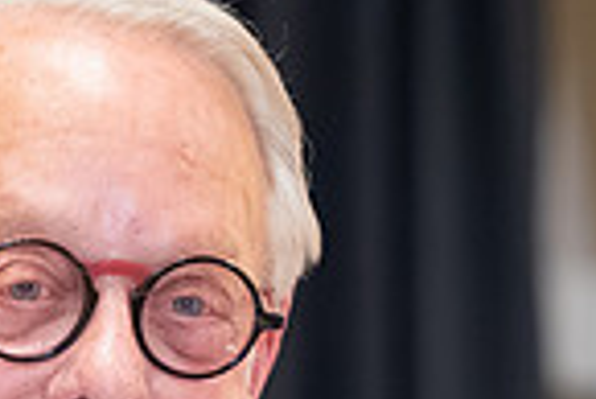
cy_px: 570
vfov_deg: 2.2
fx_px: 10175
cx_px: 166
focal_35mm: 614
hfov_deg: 3.4
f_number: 2.8
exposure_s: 1/100
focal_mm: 140
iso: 8000
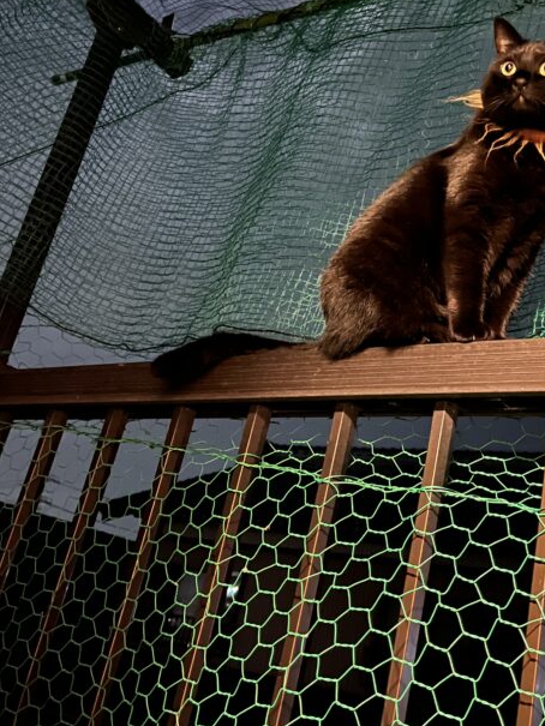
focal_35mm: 44
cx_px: 402
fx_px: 923
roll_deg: -11.0
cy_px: 239
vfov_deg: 42.3
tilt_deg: +25.2
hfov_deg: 32.3
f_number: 1.6
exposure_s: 1/9
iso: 2500
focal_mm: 5.1
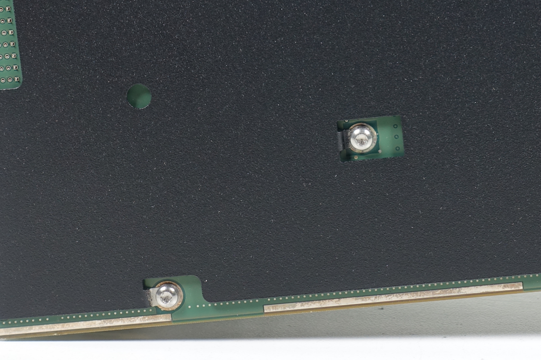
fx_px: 1999
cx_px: 402
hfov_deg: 15.4
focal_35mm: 133
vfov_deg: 10.2
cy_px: 7
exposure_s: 1/80
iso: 125
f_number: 4
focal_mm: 18.89
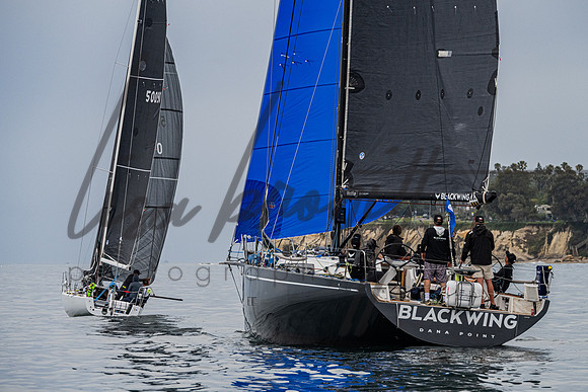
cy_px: 201
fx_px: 4198
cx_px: 328
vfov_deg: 5.4
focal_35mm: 257
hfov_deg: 8.0
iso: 800
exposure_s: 1/2500
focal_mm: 200
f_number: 8
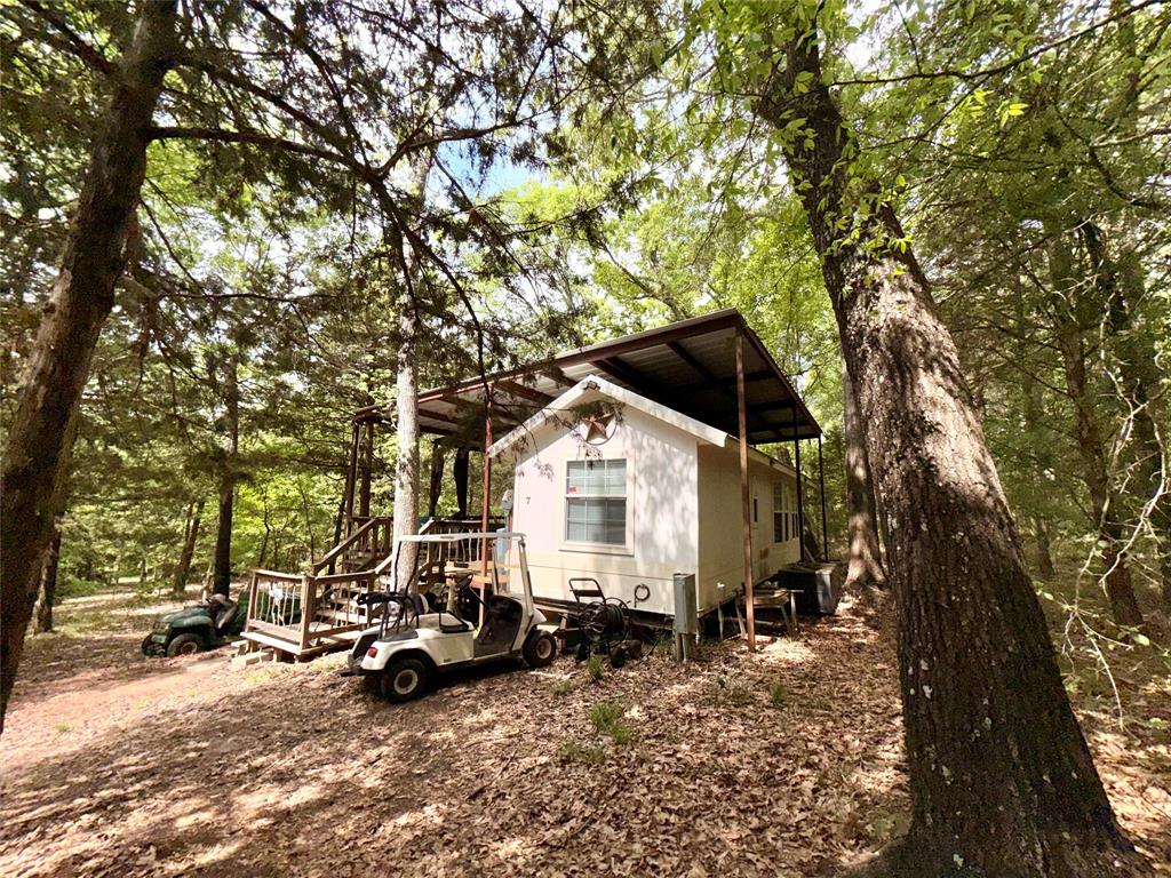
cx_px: 586
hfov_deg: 102.1
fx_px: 474
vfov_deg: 85.7
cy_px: 439
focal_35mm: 14
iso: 16
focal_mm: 2.22
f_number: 2.2
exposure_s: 1/1613
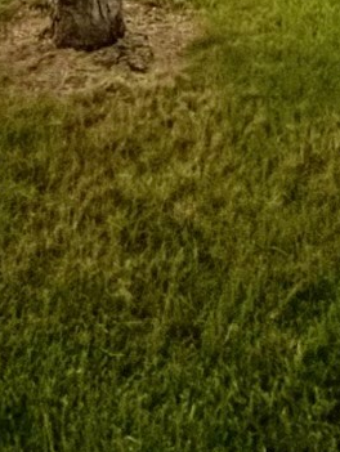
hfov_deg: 28.6
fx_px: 667
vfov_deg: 23.0
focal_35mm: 51
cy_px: -336
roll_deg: -0.7
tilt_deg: +9.5
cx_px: 193
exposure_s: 1/60
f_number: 2.2
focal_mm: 2.22
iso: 400
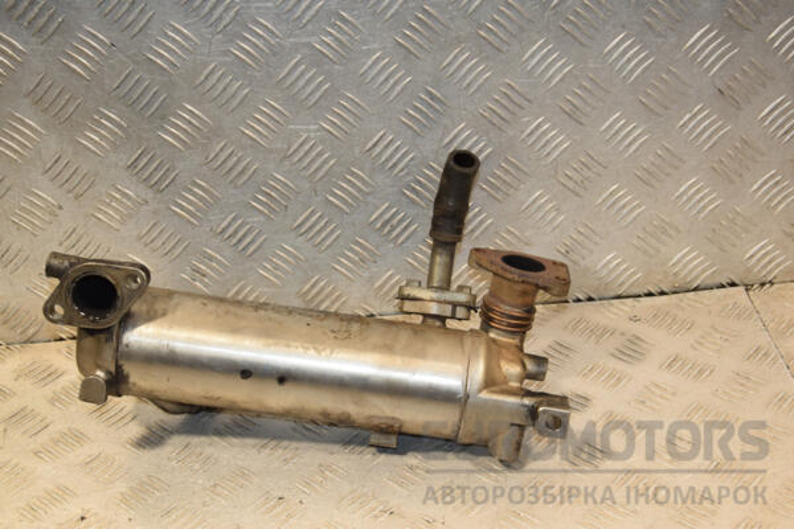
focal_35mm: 60
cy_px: 264
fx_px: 1323
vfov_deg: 22.6
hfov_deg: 33.4
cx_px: 397
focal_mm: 40
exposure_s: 1/200
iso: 800
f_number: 6.3
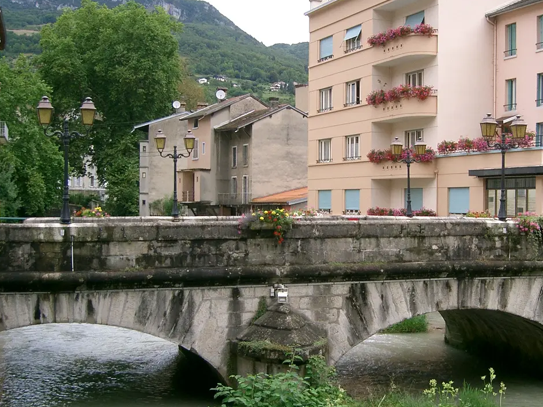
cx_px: 360
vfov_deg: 27.5
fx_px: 831
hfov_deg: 35.8
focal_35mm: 53
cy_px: 223
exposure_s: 1/500
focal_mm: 8
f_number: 2.8
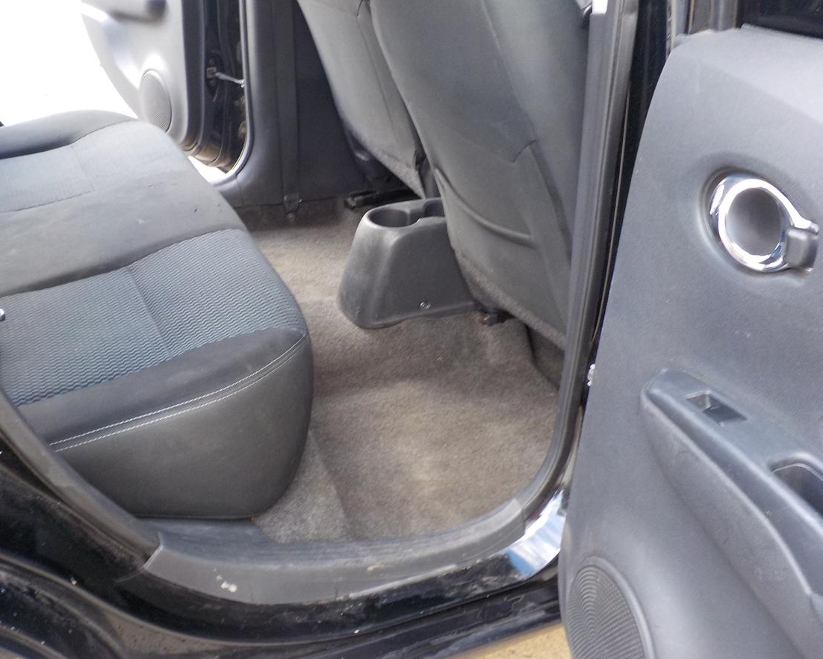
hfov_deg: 52.7
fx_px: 828
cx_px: 363
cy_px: 320
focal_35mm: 34
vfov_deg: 43.4
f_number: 3.3
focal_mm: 4.1
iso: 140
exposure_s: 1/30
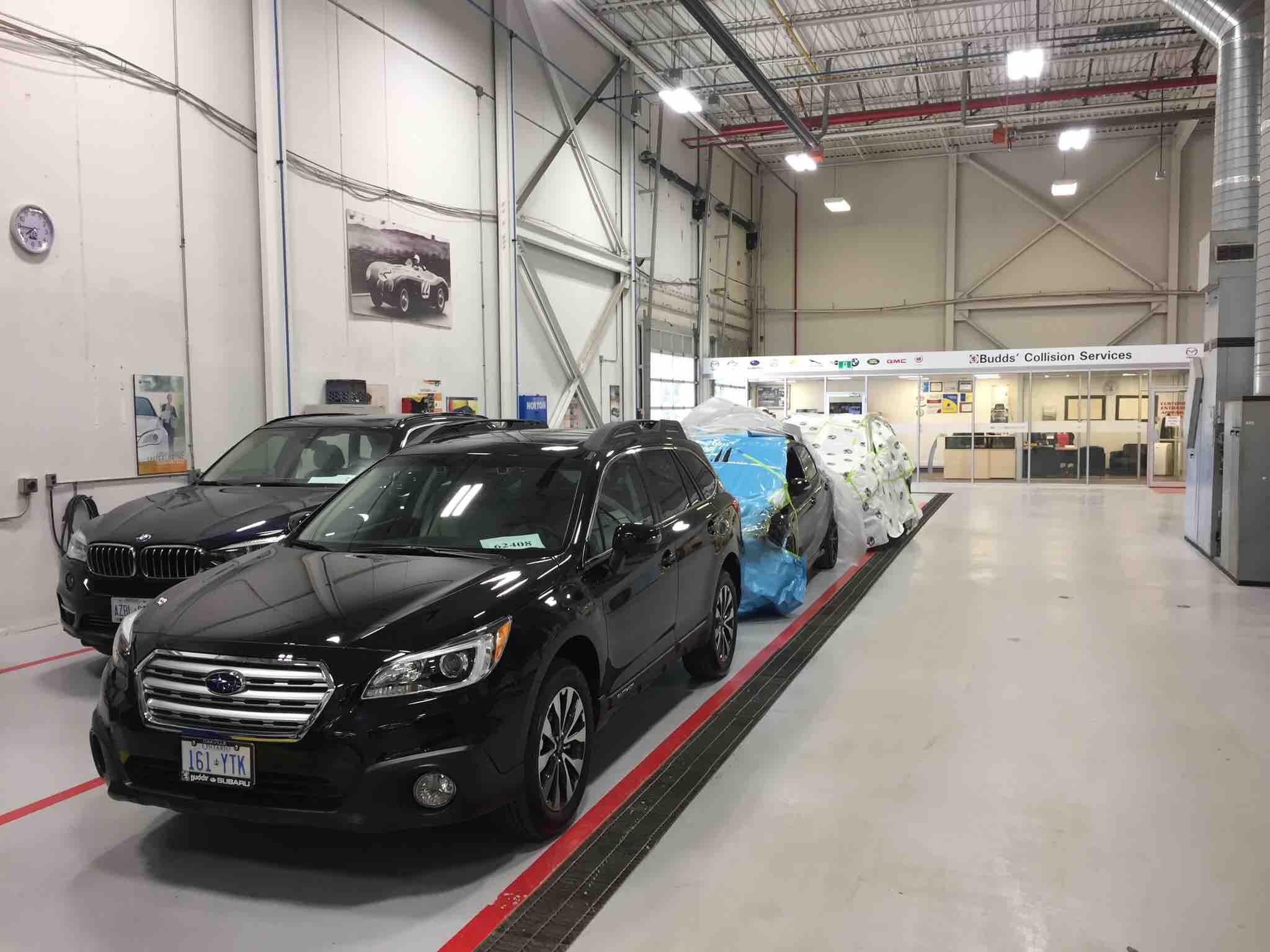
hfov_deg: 61.7
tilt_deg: -4.5
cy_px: 476
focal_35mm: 29
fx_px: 1064
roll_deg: -0.5
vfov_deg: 48.2
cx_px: 635
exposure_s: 1/40
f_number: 2.2
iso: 32
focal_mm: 4.15
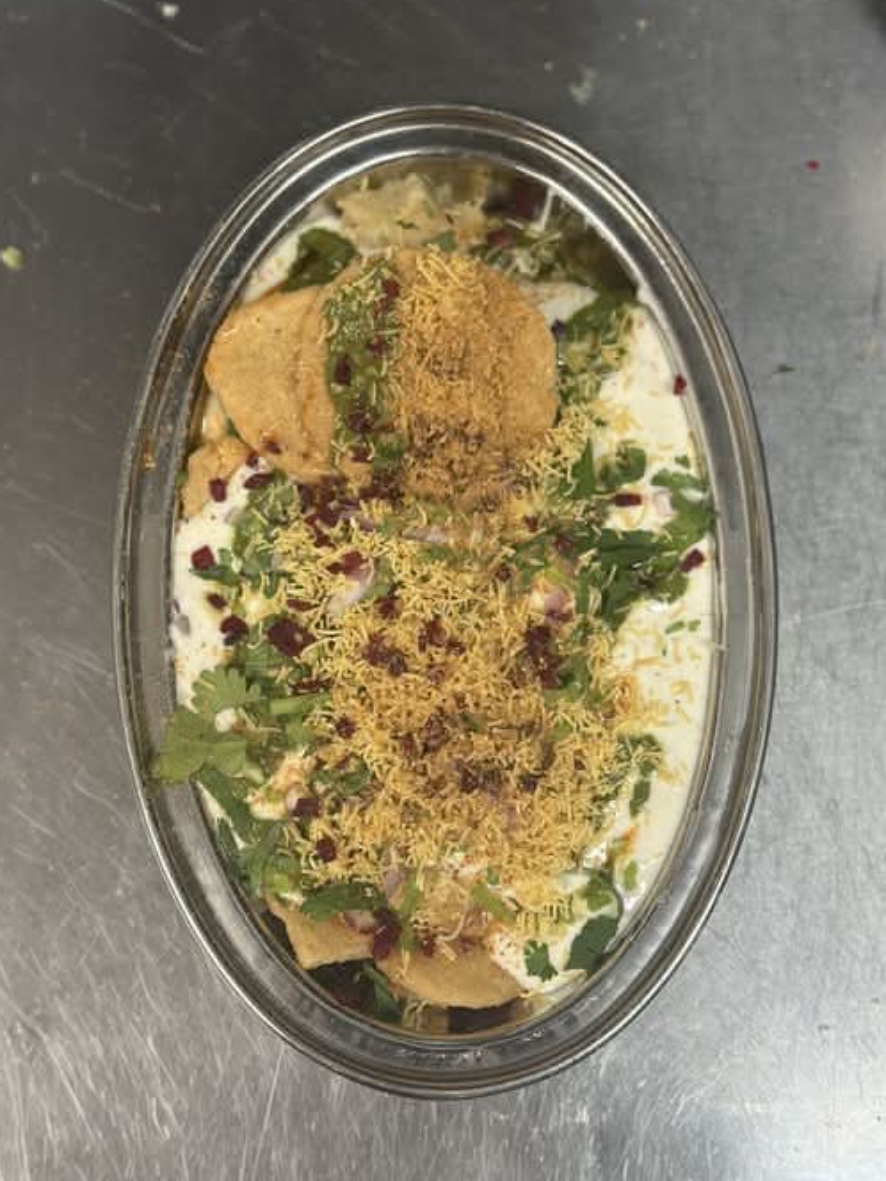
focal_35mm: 53
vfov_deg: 36.1
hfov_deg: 27.5
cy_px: 540
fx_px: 1809
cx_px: 464
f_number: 1.78
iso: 64
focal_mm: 6.86
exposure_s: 1/50
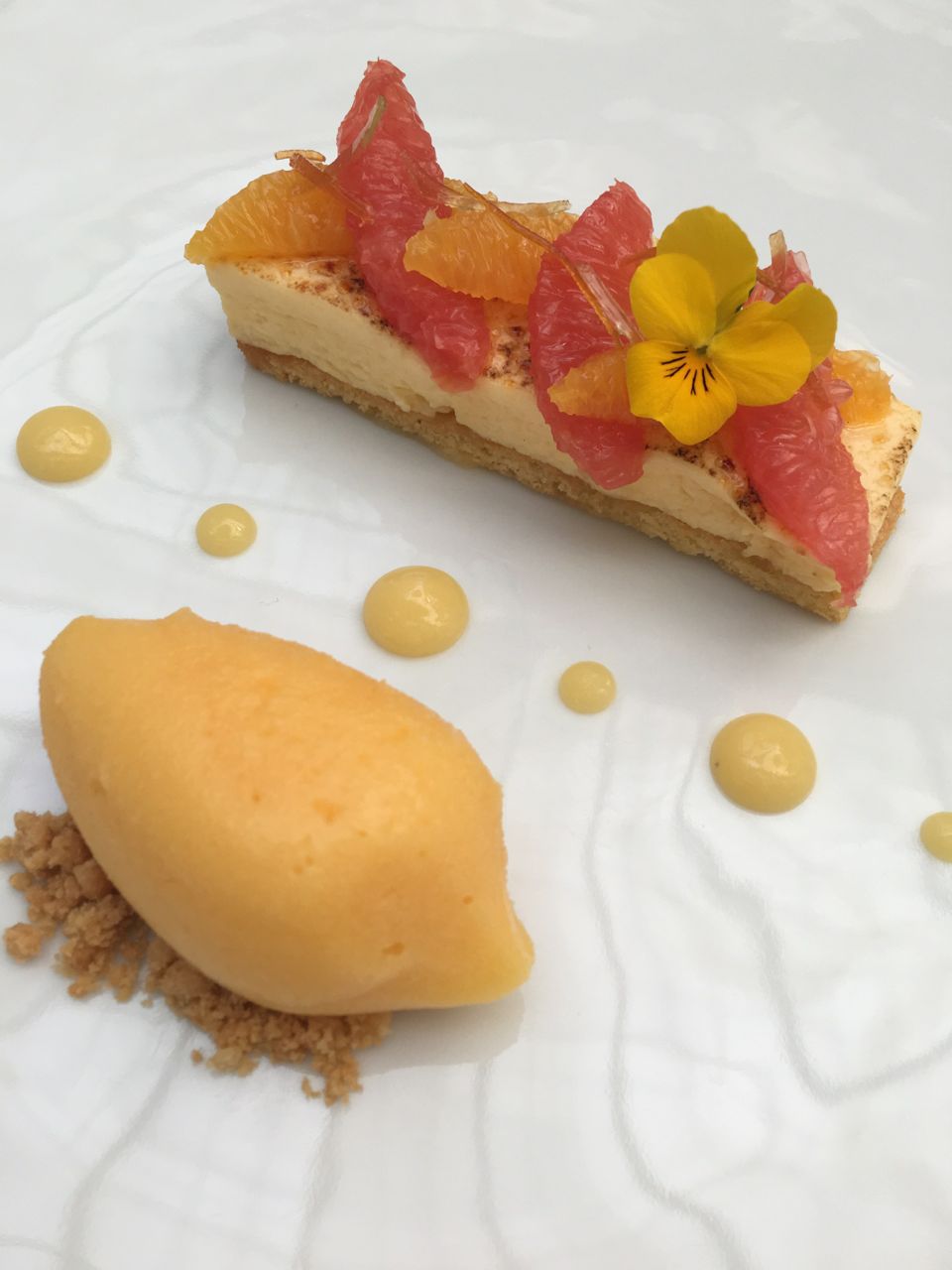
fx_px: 1063
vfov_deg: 61.7
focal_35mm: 29
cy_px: 635
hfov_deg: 48.2
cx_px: 476
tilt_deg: -60.5
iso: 40
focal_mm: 4.15
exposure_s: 1/100
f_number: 2.2
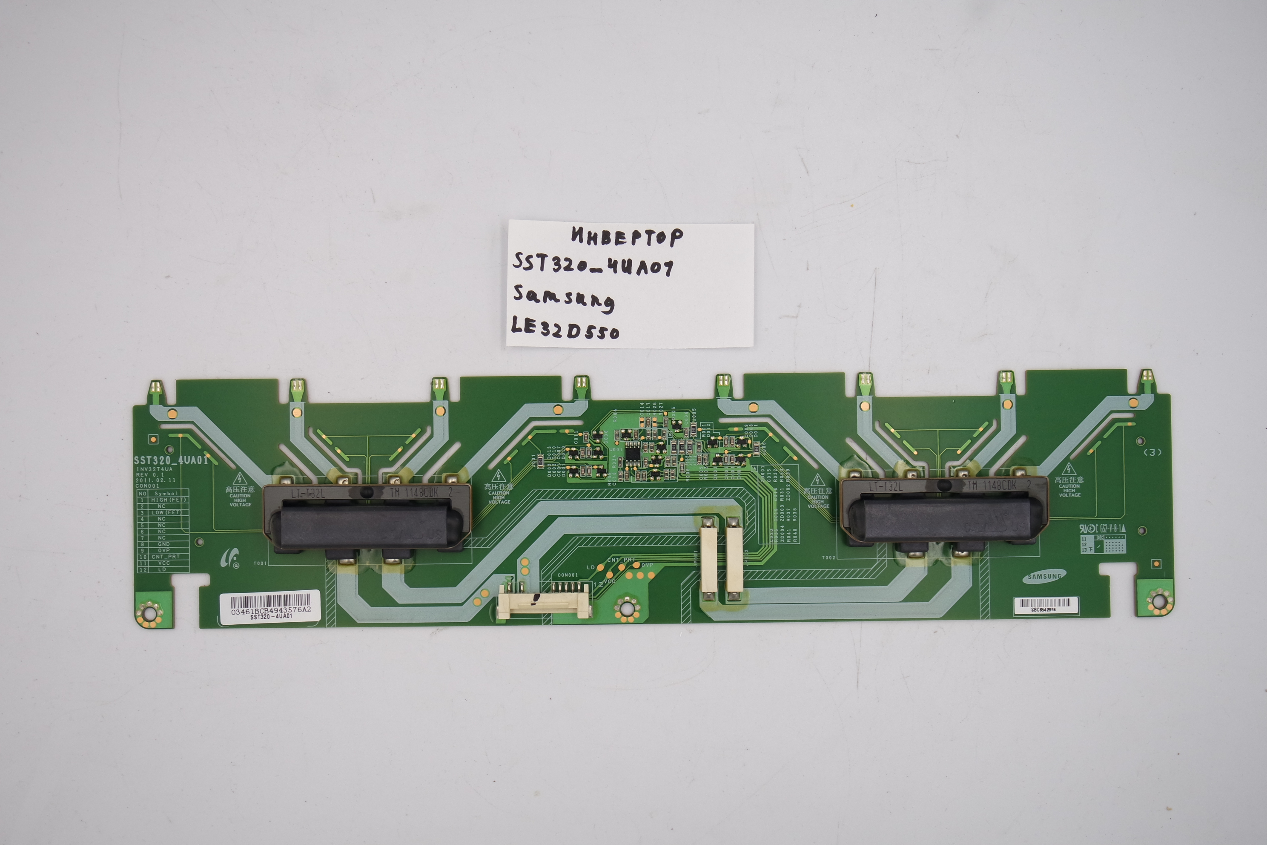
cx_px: 634
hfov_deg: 43.6
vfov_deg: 29.9
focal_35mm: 45
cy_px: 422
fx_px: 1584
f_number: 5.6
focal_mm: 17
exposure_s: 1/100
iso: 160
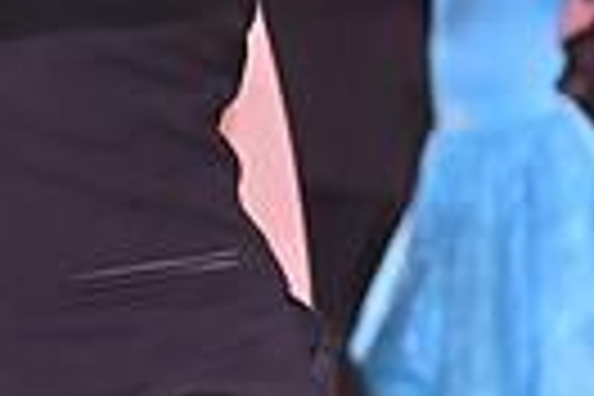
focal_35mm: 493
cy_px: -295
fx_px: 8134
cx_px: 320
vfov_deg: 2.8
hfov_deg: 4.2
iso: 2000
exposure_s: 1/200
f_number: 5
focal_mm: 112
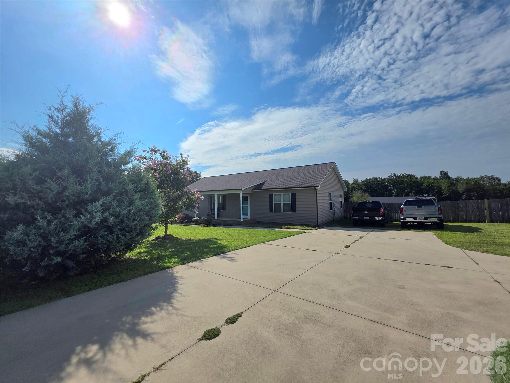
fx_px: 192
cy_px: 192
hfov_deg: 106.2
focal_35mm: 13
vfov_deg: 89.9
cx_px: 255
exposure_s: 1/10000
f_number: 1.9
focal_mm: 2.2
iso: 40
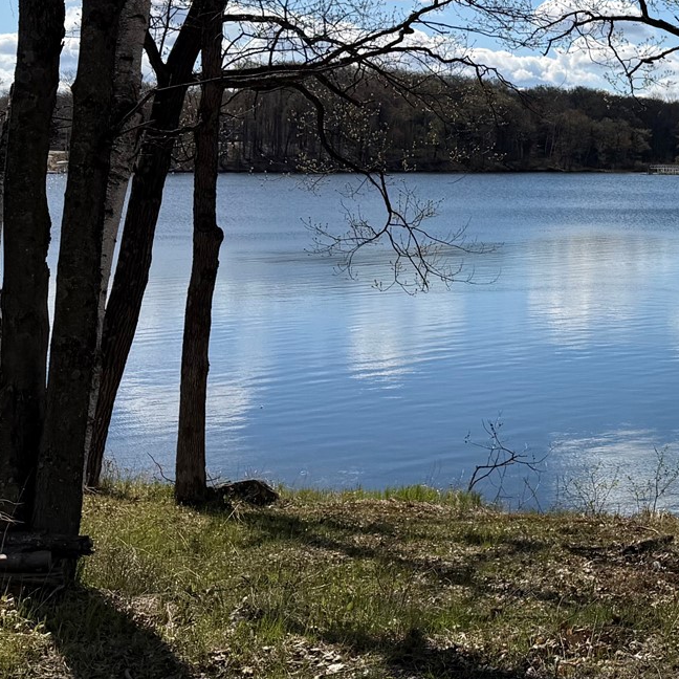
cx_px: 815
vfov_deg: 25.2
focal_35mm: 67
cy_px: 115
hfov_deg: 23.5
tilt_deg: +0.9
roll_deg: -0.8
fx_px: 1487
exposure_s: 1/8130
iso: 80
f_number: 1.78
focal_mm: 6.76
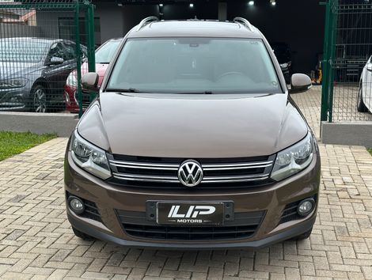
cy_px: 140
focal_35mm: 48
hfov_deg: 39.6
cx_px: 186
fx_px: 517
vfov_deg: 30.3
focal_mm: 6.86
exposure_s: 1/990
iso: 64
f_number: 1.78
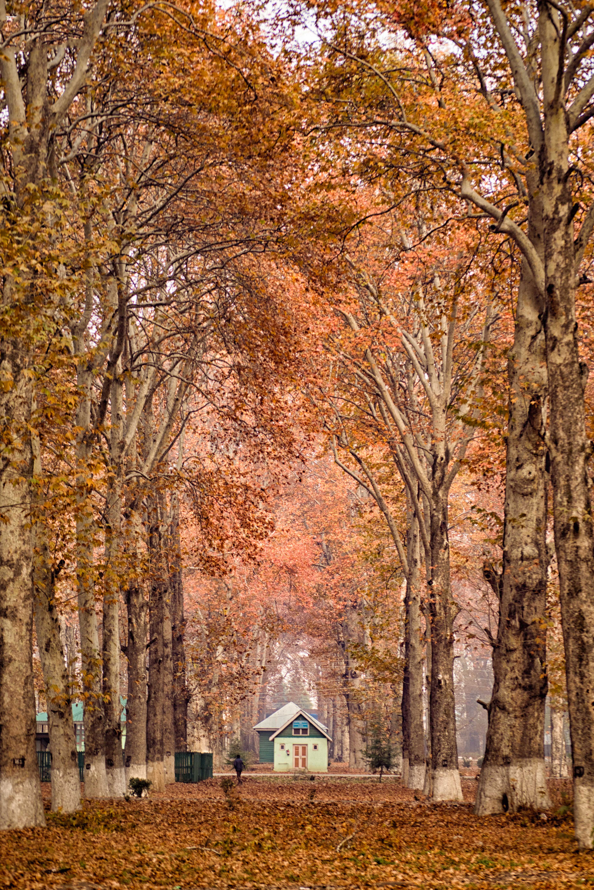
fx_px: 2524
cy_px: 445
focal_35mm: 102
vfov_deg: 20.0
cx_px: 297
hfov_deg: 13.4
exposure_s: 1/125
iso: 200
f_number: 4.2
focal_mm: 68
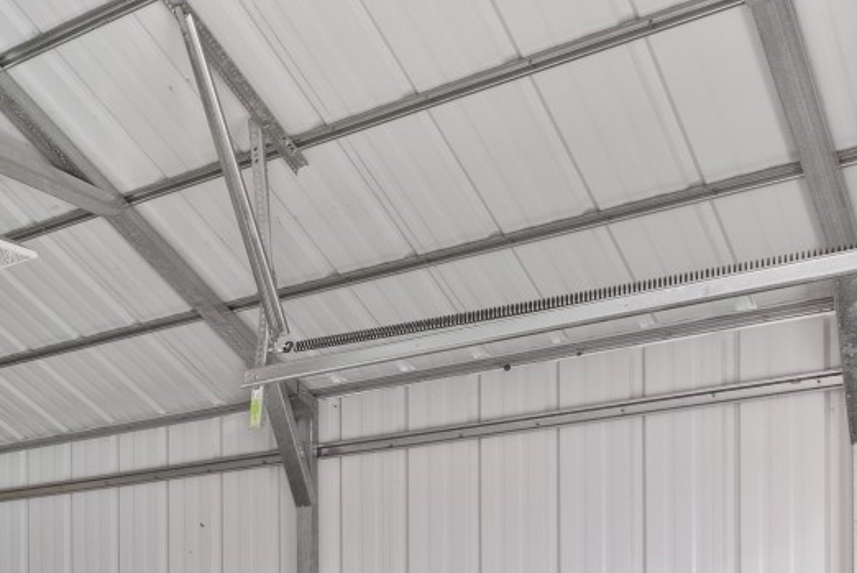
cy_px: 671
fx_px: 1167
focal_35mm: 49
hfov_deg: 27.1
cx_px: -451
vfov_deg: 25.1
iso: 500
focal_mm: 16
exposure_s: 1
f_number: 8
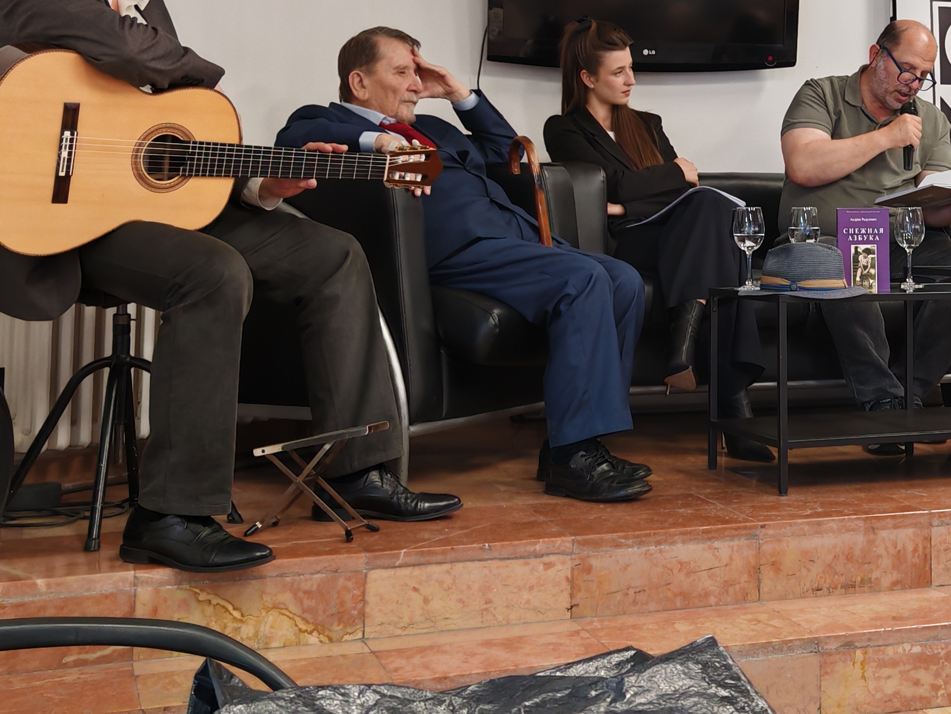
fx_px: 1676
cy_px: 184
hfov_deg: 31.1
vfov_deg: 23.8
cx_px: 725
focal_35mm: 61
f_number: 1.9
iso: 400
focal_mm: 6.67
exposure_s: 1/33
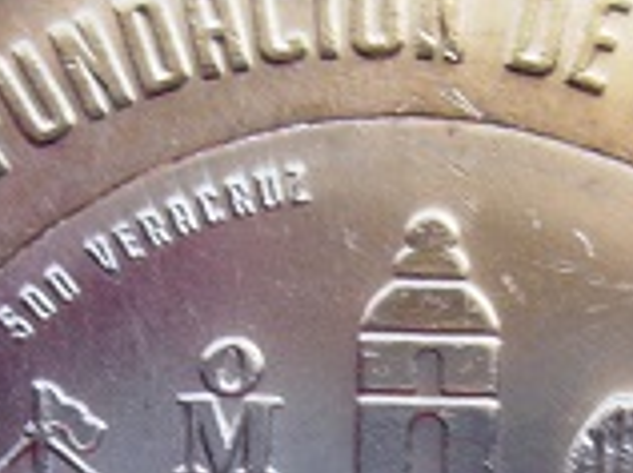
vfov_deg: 9.2
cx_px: 369
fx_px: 2848
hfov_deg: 12.7
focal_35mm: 156
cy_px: 746
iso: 129
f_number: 2.8
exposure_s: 1/32
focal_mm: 7.8
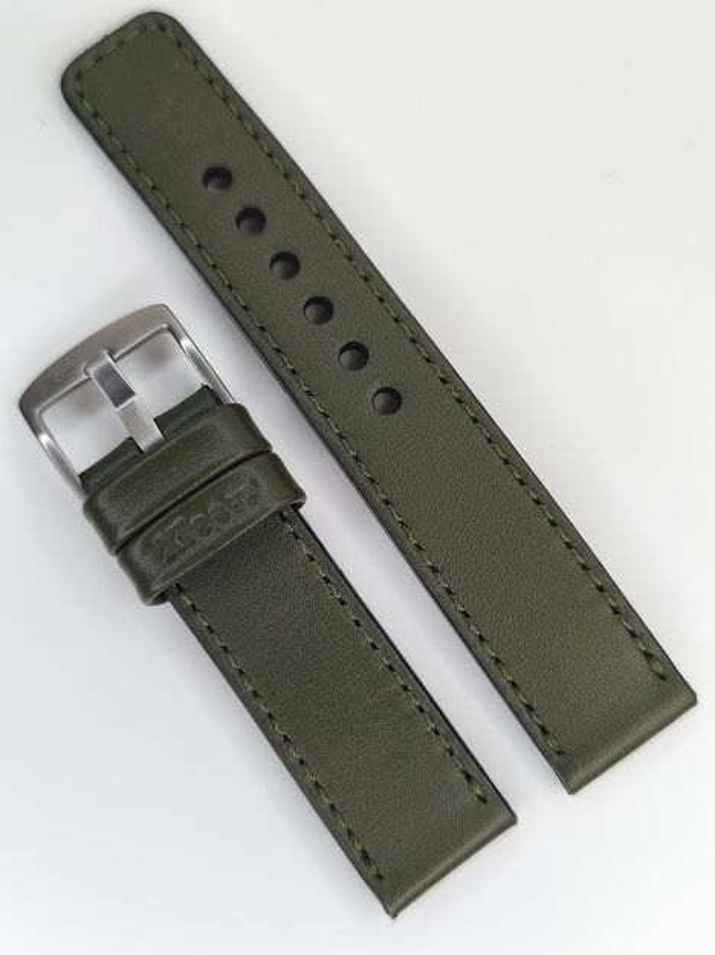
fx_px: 1020
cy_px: 478
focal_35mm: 37
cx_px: 358
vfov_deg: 50.2
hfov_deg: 38.6
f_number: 1.65
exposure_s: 1/99.9
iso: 80
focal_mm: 6.18
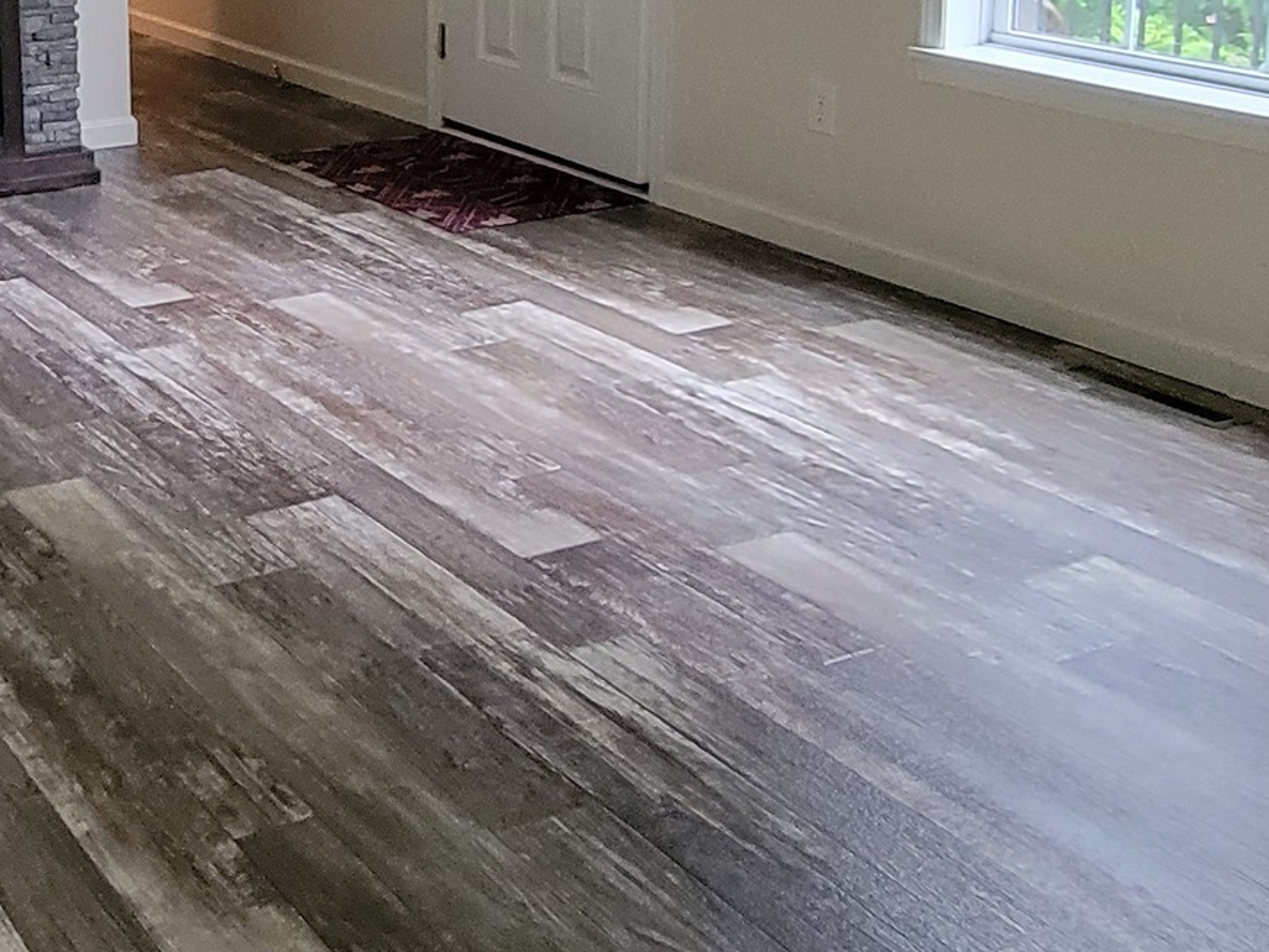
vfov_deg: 29.3
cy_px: -12
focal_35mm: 46
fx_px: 1686
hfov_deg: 36.9
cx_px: -9
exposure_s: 1/30
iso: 640
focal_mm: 2.2
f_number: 2.2
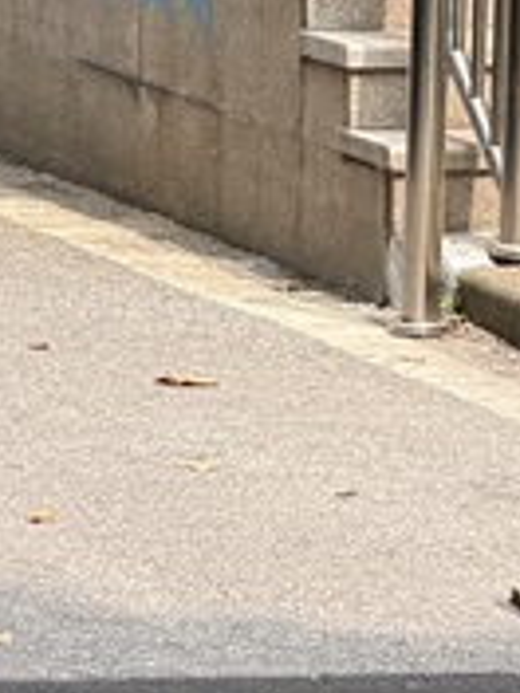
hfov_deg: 2.8
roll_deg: -0.6
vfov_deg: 3.7
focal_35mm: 530
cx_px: 209
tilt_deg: -3.0
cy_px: 2
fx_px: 10616
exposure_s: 1/306
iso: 50
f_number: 2.8
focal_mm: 16.89
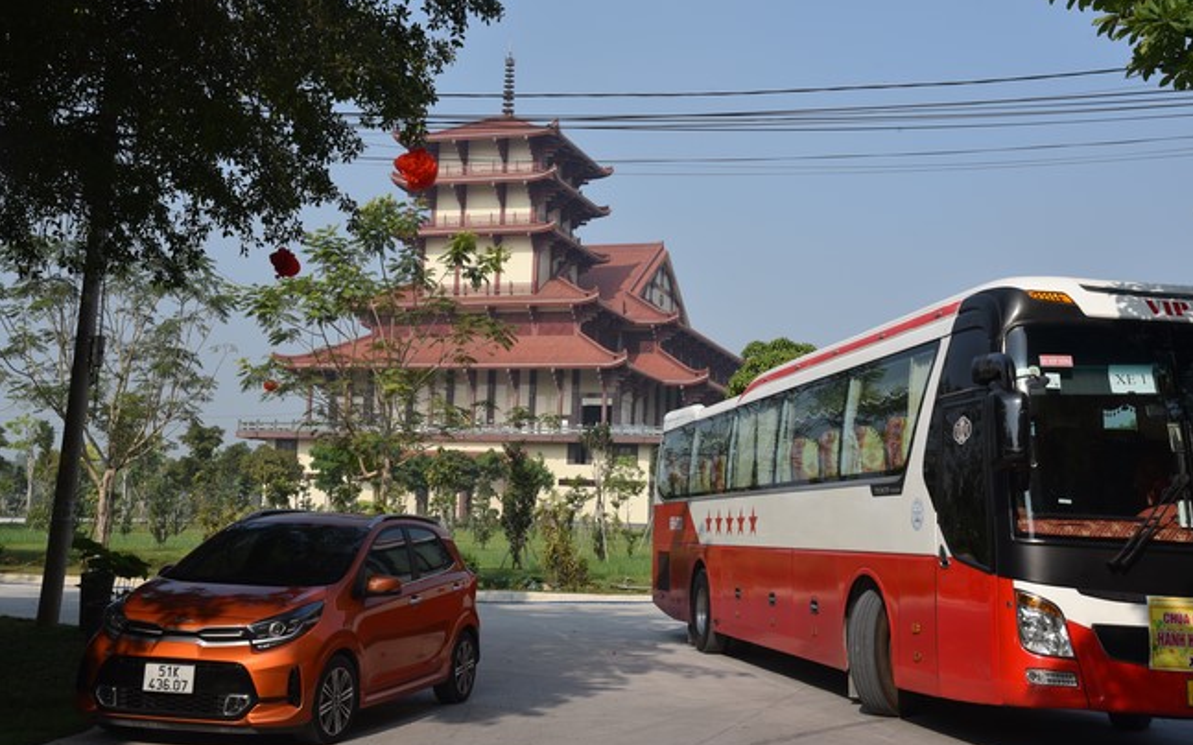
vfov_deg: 31.2
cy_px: 371
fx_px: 1333
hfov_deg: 48.2
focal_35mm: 41
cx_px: 597
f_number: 9
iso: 200
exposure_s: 1/320
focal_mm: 40
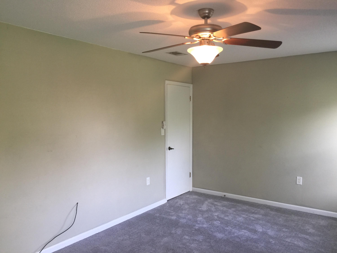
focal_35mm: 29
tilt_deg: -1.3
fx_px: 282
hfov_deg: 61.7
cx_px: 168
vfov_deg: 48.2
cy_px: 126
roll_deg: -1.8
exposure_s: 1/15
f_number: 2.2
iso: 32
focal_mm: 4.15
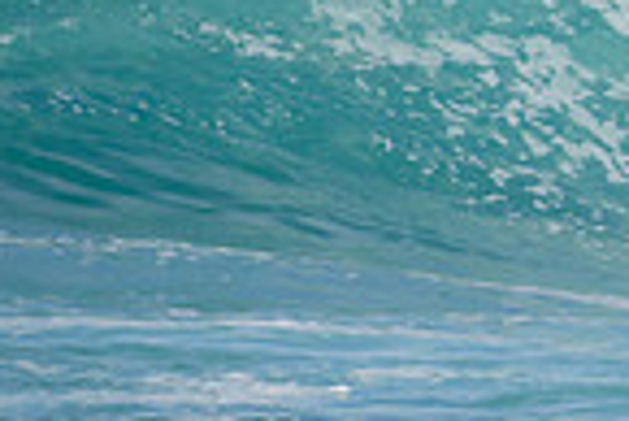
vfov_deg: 0.6
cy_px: 123
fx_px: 38337
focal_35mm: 2192
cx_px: 1148
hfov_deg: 0.9
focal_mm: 400
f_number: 5.6
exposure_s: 1/2000
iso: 250
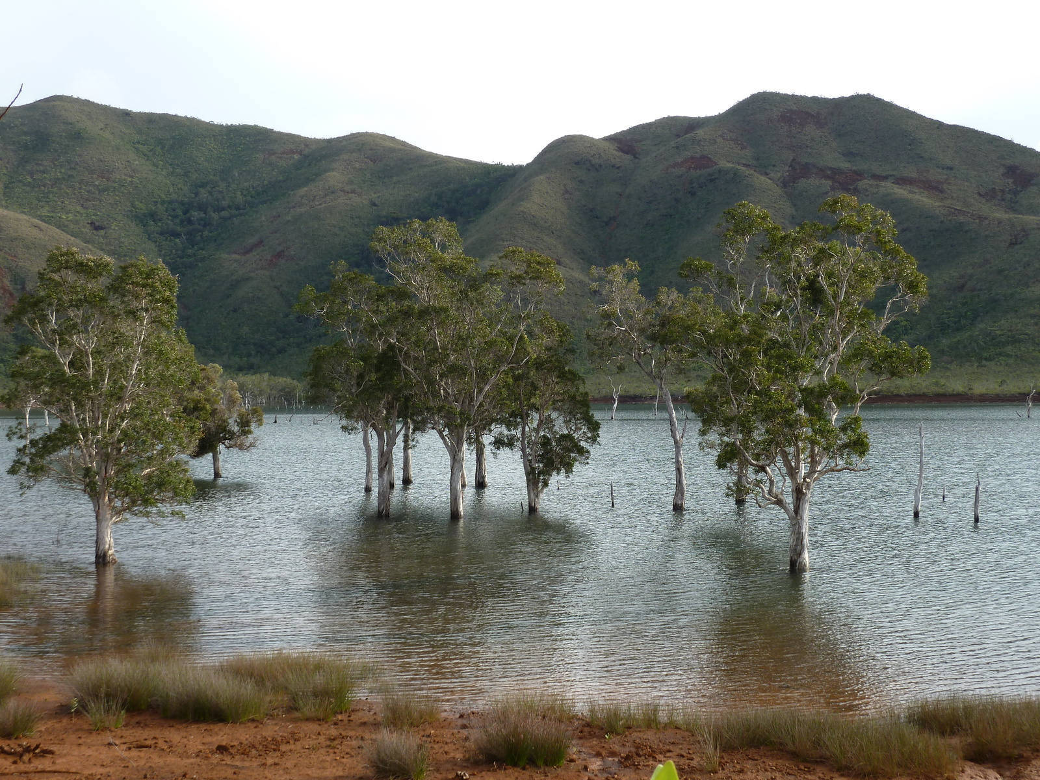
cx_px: 520
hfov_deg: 36.8
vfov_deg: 28.0
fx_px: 1562
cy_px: 390
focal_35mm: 52
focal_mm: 8.5
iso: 80
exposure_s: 1/200
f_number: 3.8
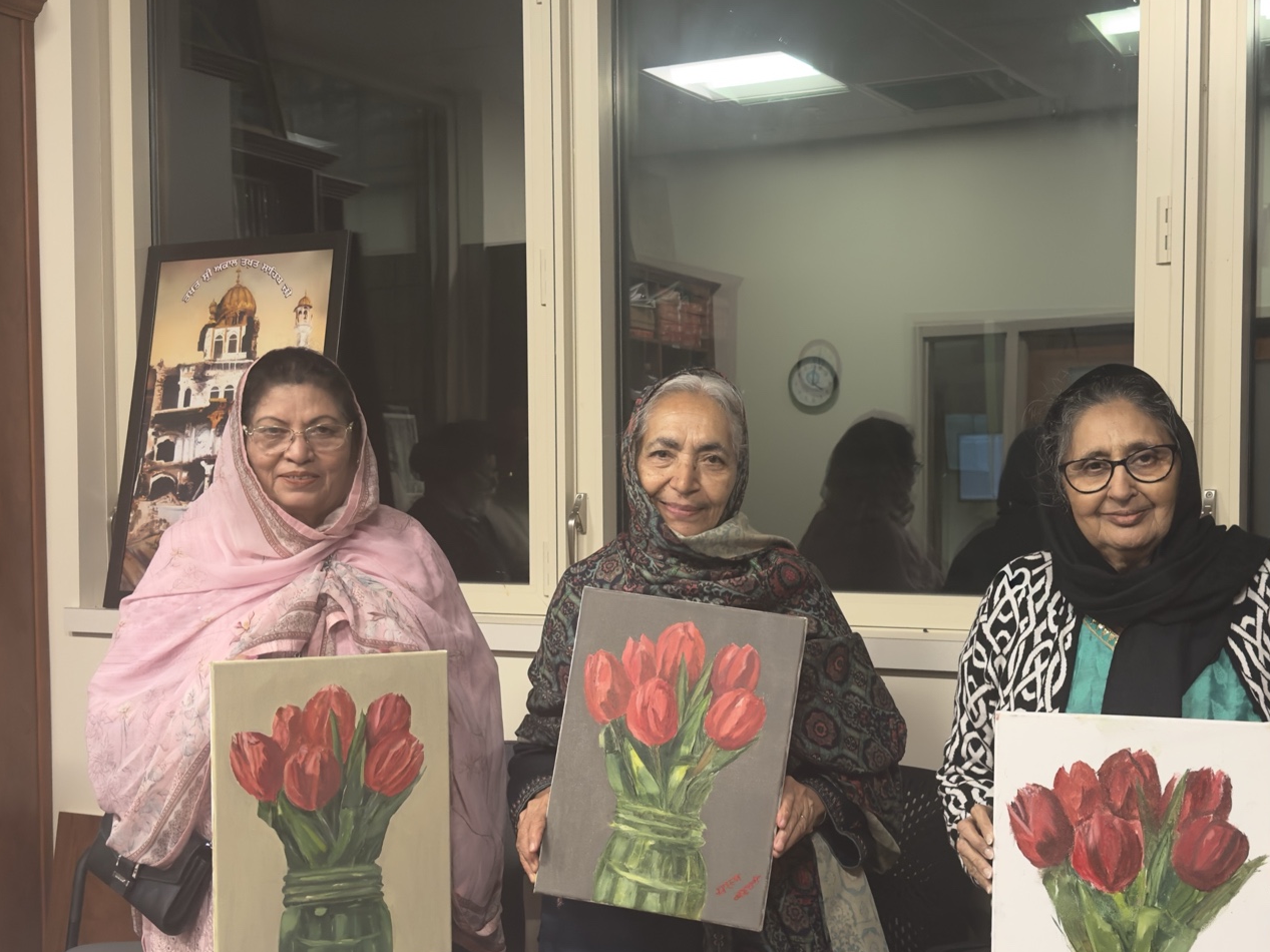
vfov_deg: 30.2
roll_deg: +0.1
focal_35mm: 48
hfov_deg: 39.5
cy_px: 564
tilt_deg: -2.8
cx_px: 751
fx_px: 1761
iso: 320
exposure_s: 1/60
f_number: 1.78
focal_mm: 6.76
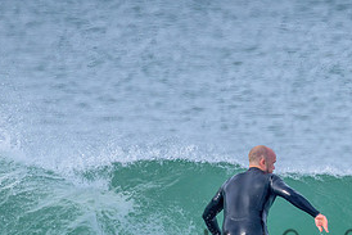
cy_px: 205
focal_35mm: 1934
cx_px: 285
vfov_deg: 0.7
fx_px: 18919
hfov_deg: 1.1
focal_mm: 800
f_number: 11
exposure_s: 1/800
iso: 800
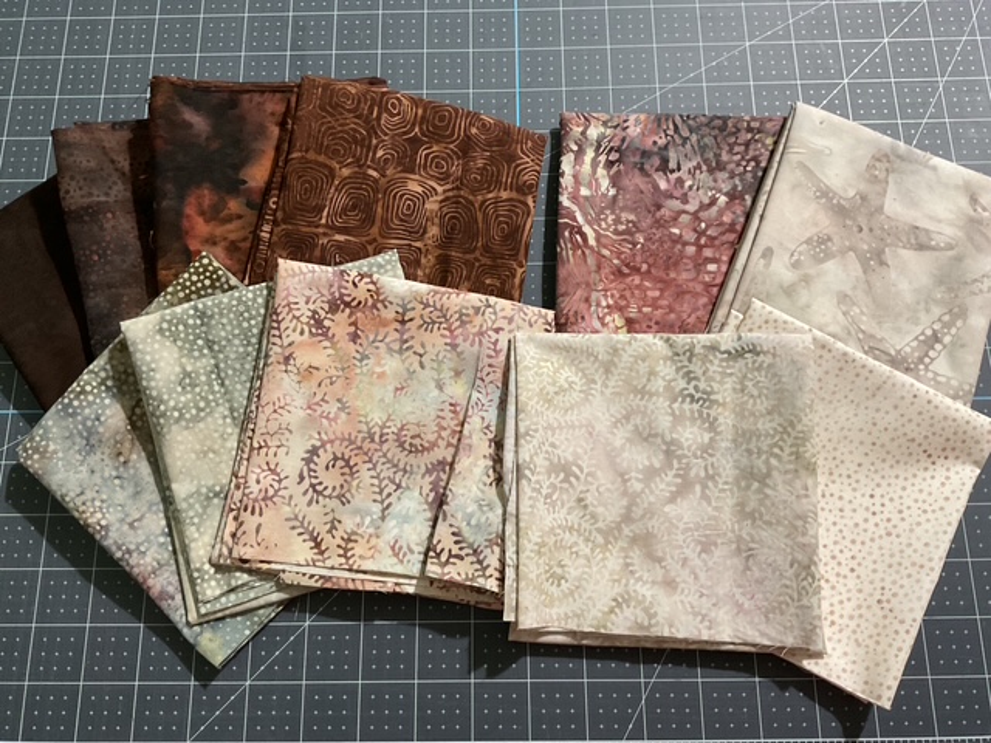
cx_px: 496
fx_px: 830
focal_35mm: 29
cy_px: 372
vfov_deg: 48.2
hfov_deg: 61.7
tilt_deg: -74.9
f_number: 1.8
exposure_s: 1/60
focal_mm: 3
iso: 200
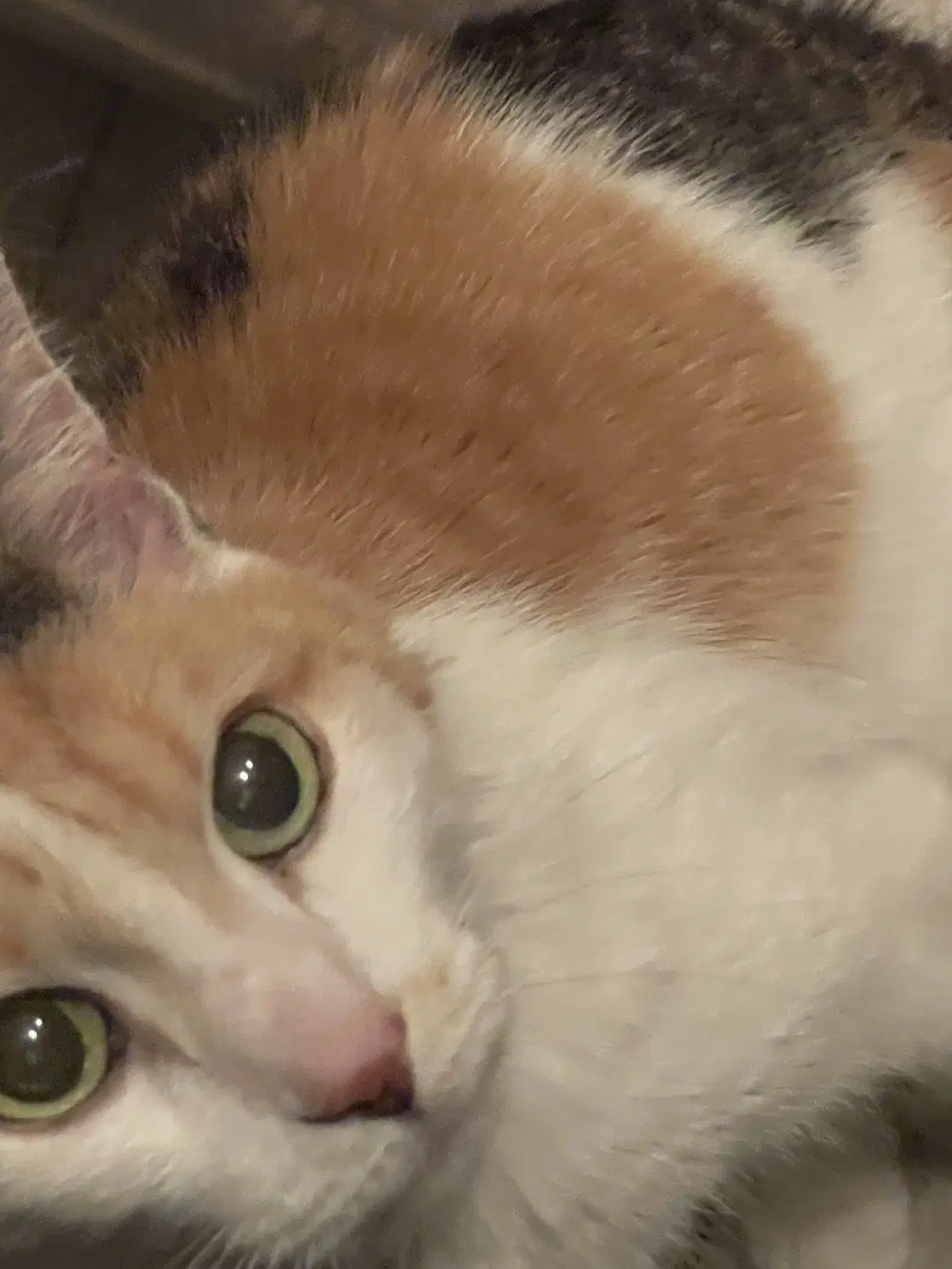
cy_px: 524
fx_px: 3300
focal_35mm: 90
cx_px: 408
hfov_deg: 16.4
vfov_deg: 21.7
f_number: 2.2
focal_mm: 7.5
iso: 1600
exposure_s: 1/30
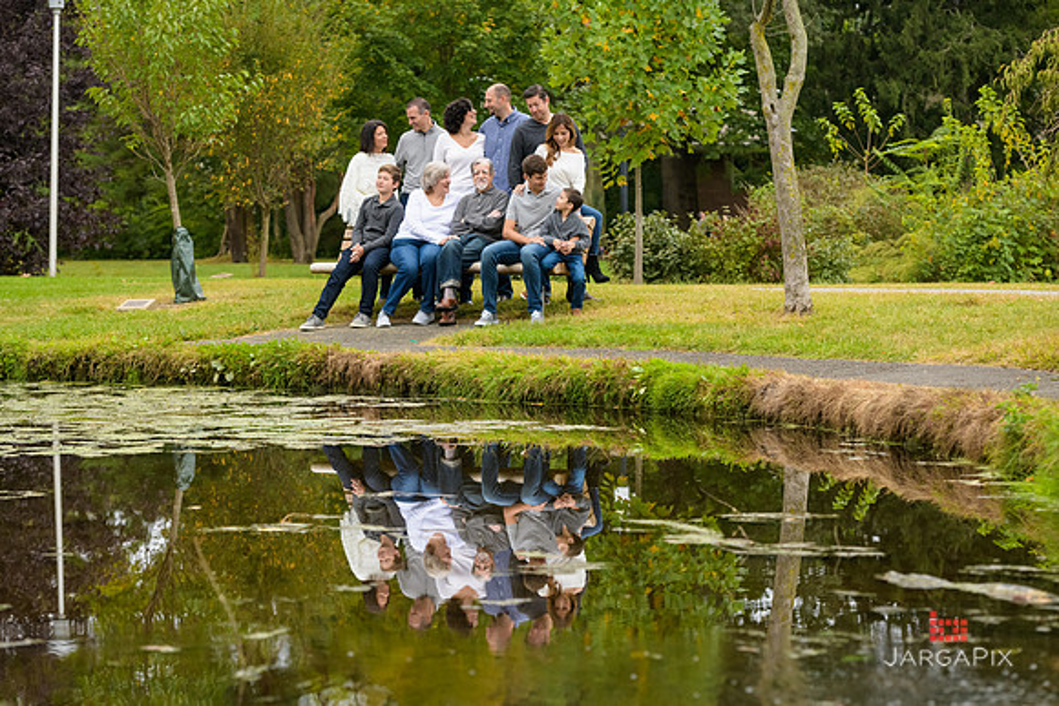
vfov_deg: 14.0
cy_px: 353
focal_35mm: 98
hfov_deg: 20.8
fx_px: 2883
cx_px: 530
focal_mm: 98
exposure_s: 1/320
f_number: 5
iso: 800
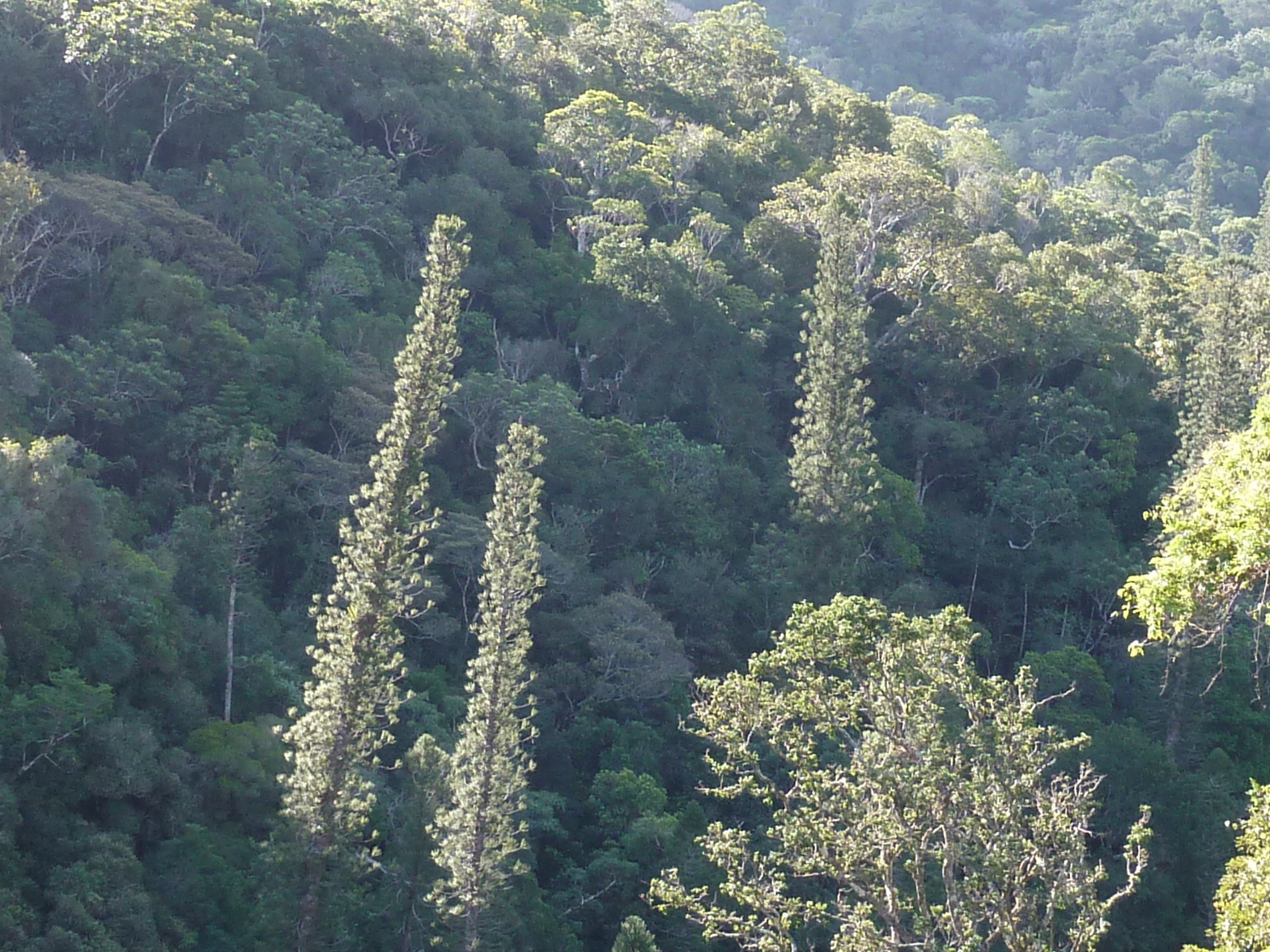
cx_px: 725
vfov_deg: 14.5
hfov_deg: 19.3
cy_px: 491
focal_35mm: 102
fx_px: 3741
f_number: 3.6
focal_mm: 6.5
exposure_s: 1/60
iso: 80
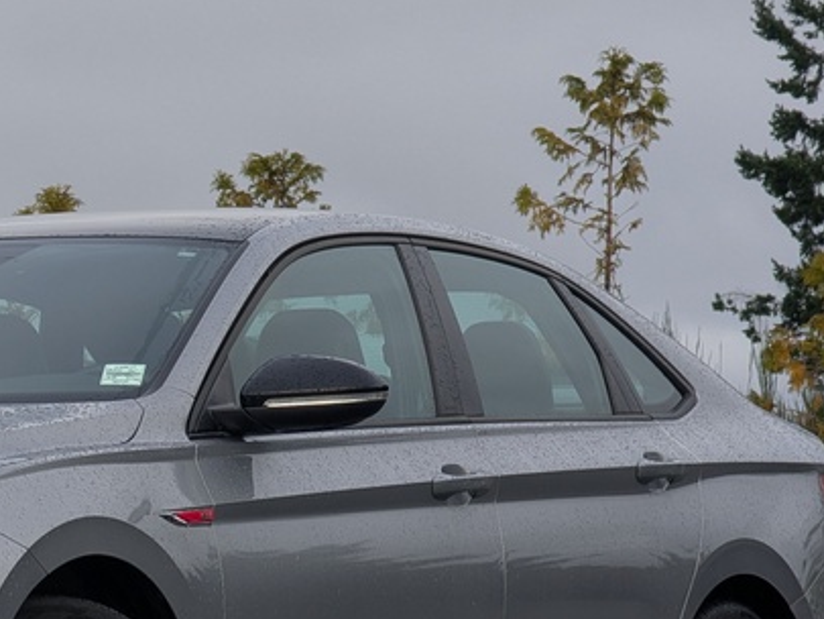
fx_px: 6381
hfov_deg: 7.4
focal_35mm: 268
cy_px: 572
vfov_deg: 5.5
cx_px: -18
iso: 30
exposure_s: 1/212
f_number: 3.5
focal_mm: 19
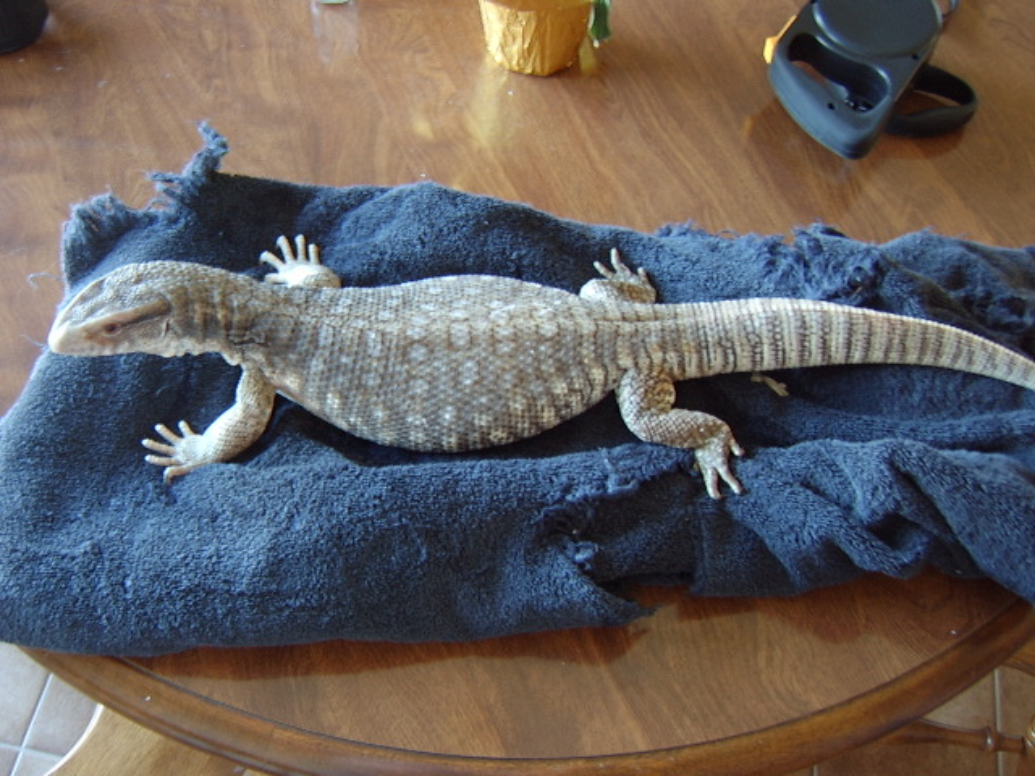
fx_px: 927
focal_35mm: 31
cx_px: 518
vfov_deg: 45.4
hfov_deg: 58.4
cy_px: 388
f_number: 2.7
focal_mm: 8.13
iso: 100
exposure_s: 1/3
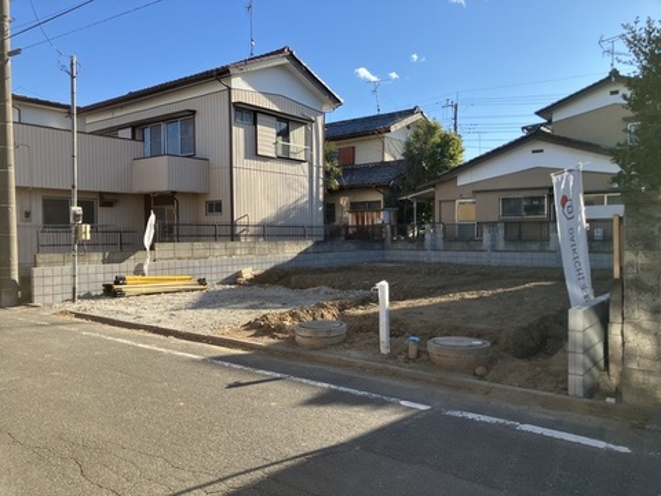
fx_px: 535
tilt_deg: +1.3
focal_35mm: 28
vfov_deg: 49.7
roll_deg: -0.5
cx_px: 330
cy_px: 248
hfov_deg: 63.4
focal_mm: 3.99
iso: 32
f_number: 1.8
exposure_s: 1/1156
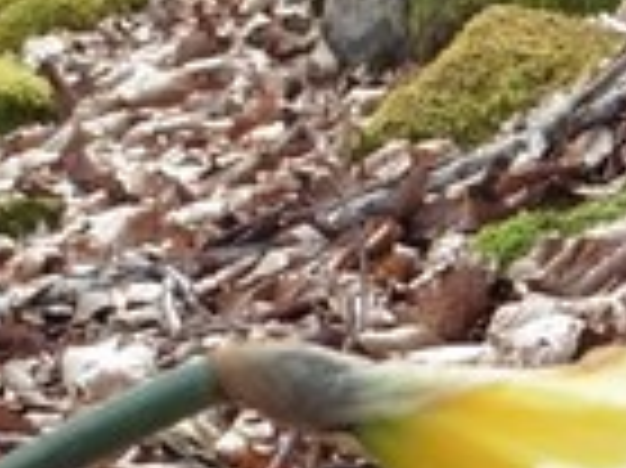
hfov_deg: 10.7
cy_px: -14
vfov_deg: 8.0
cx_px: 462
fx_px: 3325
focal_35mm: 184
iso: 100
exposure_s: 1/250
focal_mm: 4.3
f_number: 4
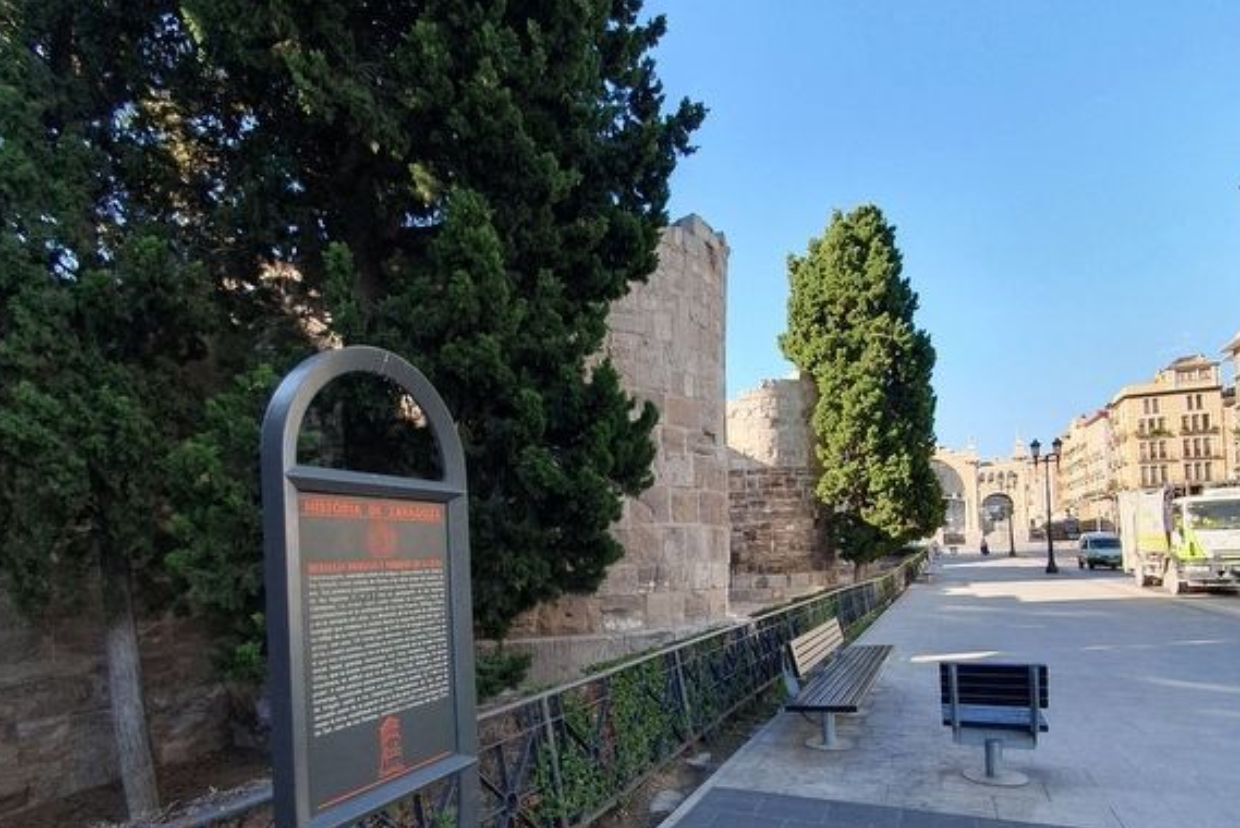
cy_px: 540
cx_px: 623
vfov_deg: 63.3
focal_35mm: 19
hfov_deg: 86.9
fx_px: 655
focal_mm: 1.8
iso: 50
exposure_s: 1/253
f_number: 2.2
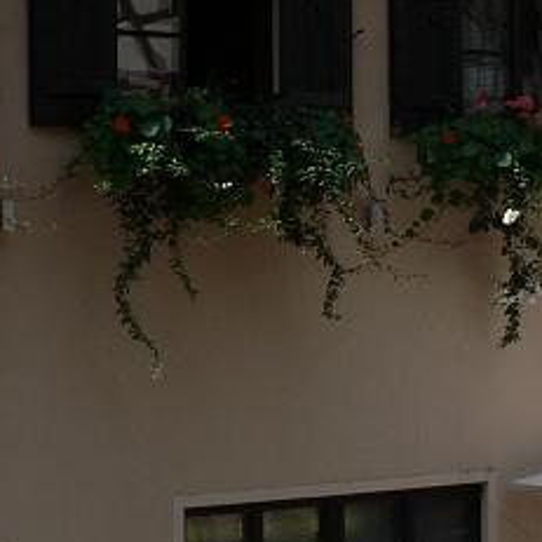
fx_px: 1949
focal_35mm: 110
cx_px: 469
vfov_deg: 15.8
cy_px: 171
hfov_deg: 15.7
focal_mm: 6
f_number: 4
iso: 80
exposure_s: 1/800
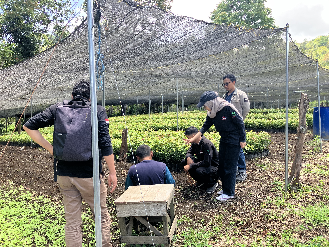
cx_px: 164
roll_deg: -1.9
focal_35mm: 28
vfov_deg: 49.7
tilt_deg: +0.7
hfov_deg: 63.4
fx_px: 266
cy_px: 124
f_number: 1.8
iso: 32
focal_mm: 3.99
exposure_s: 1/284
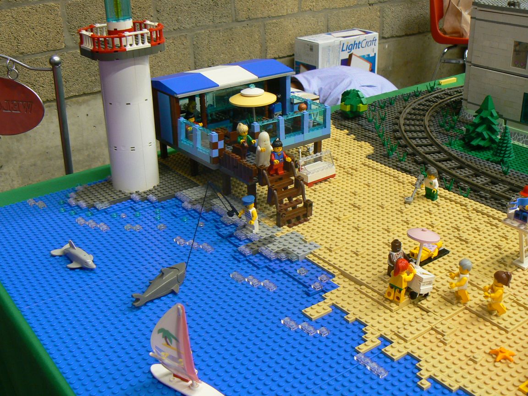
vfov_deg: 35.1
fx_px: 625
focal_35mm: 41
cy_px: 198
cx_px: 264
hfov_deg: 45.8
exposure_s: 1/3.2
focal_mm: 6
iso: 80
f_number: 3.2
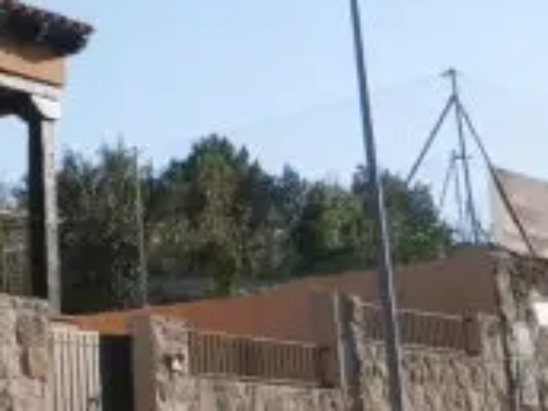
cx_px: -233
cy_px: 92
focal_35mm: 97
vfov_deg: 15.2
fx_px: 1536
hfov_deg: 18.3
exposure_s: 1/1250
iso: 100
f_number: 2.8
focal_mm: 4.7
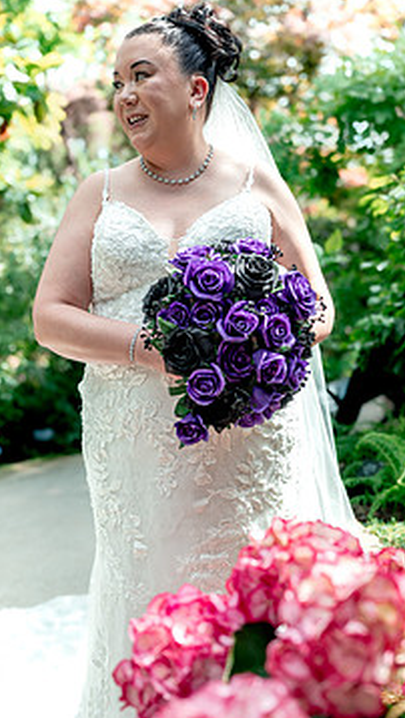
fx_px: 952
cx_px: 215
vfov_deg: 41.3
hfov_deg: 24.0
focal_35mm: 50
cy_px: 395
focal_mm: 38
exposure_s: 1/800
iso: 250
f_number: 2
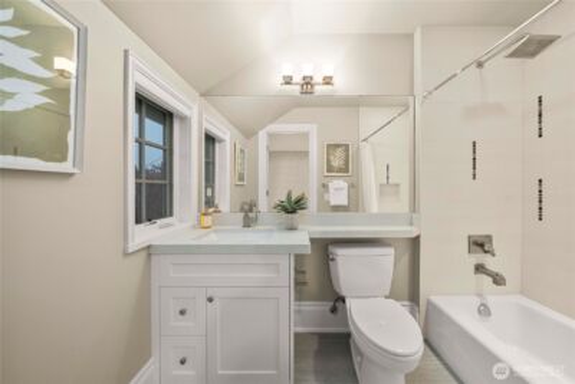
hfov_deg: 112.6
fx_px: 192
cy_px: 192
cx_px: 288
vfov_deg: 90.1
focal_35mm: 12
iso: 1000
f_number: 6.7
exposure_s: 1/30
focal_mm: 12
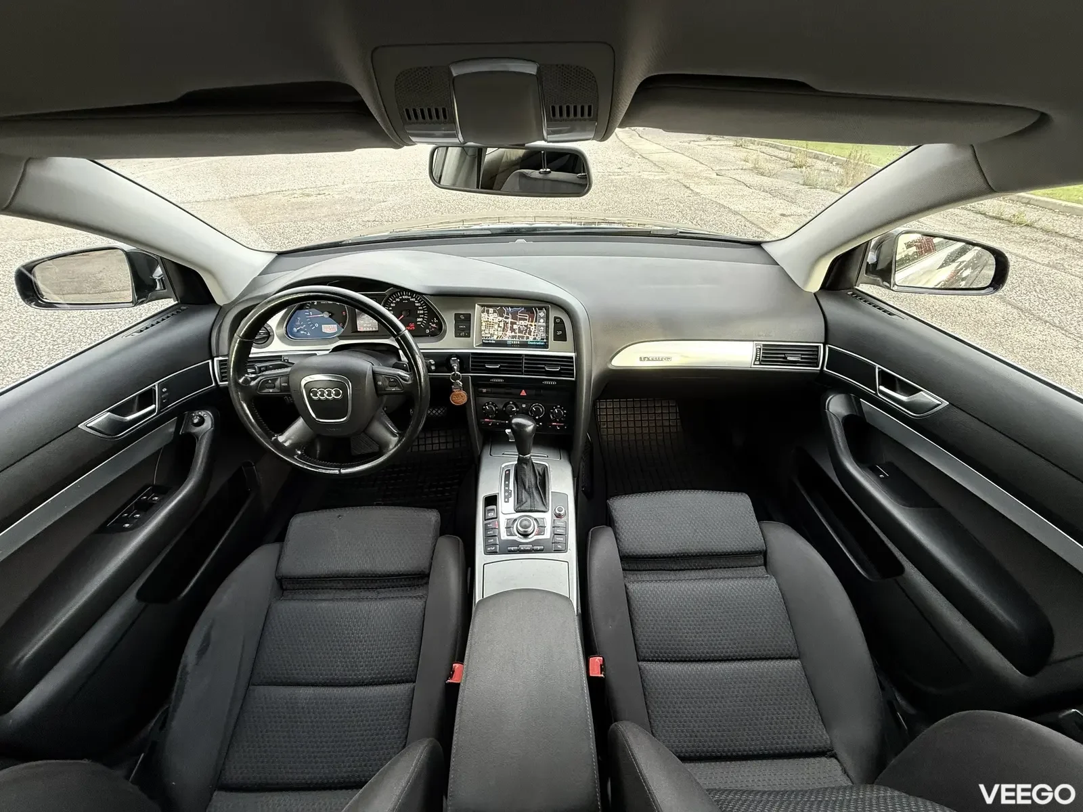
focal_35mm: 14
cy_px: 406
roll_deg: +1.8
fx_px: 438
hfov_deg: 102.1
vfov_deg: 85.7
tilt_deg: -38.2
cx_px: 542
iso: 200
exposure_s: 1/99
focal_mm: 2.22
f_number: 2.2
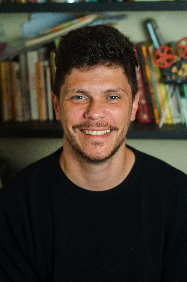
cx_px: 94
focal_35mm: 75
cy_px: 141
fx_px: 587
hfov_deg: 18.1
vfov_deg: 27.0
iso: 500
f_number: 2.8
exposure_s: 1/80
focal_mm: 50
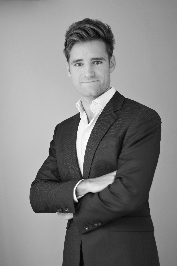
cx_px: 88
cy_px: 133
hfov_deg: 18.2
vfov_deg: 27.0
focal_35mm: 75
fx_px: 553
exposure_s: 1/320
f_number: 1.6
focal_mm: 50
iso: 160
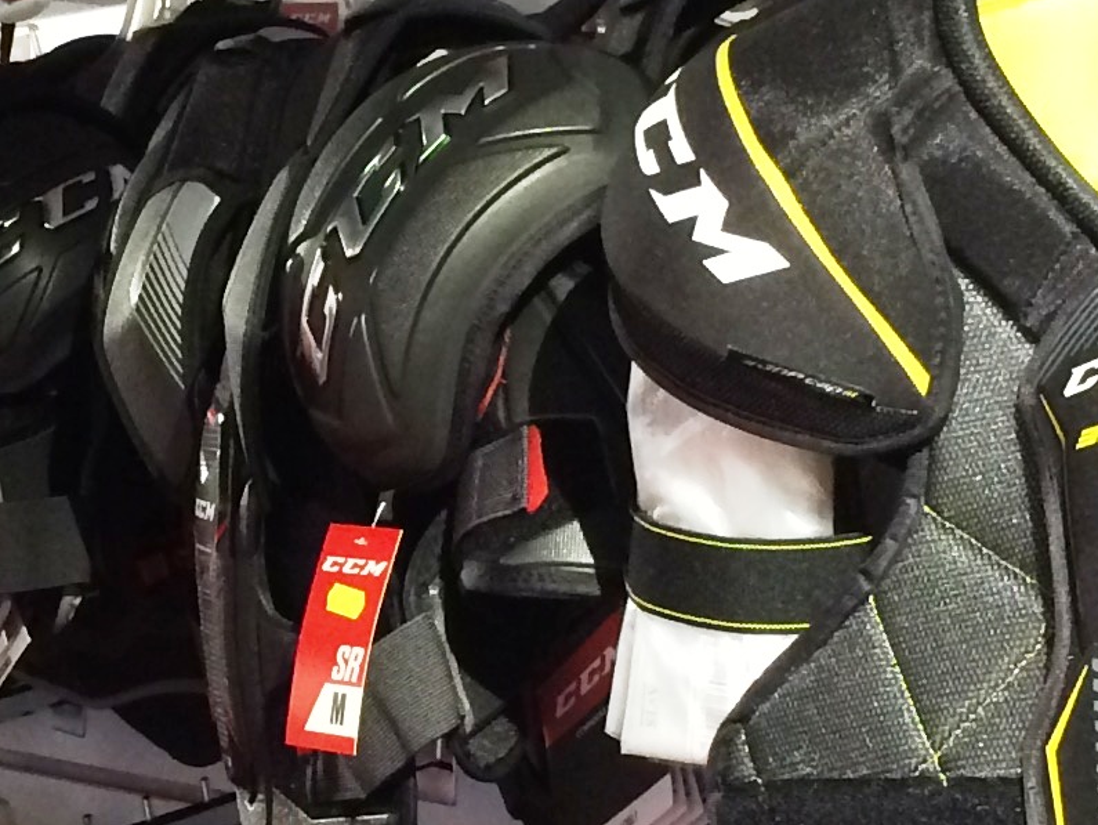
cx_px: 188
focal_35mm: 119
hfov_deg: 16.4
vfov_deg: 12.4
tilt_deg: -1.9
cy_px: 553
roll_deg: -1.6
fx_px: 3776
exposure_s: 1/33
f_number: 2.2
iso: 320
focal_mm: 4.15
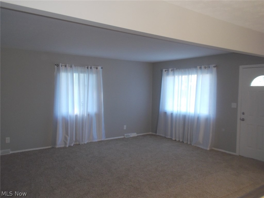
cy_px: 99
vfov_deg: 48.2
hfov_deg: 61.7
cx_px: 132
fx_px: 221
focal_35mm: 29
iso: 100
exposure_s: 1/25
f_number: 3.3
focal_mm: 4.1
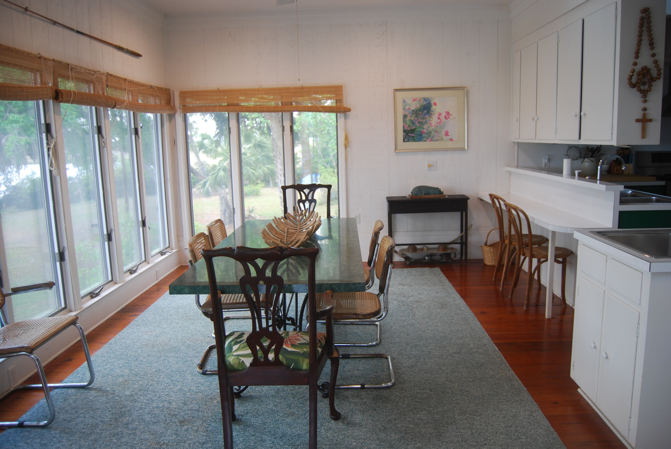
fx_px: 504
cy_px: 224
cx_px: 336
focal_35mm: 27
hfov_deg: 67.3
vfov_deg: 48.0
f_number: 3.5
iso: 250
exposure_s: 1/30
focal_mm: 18
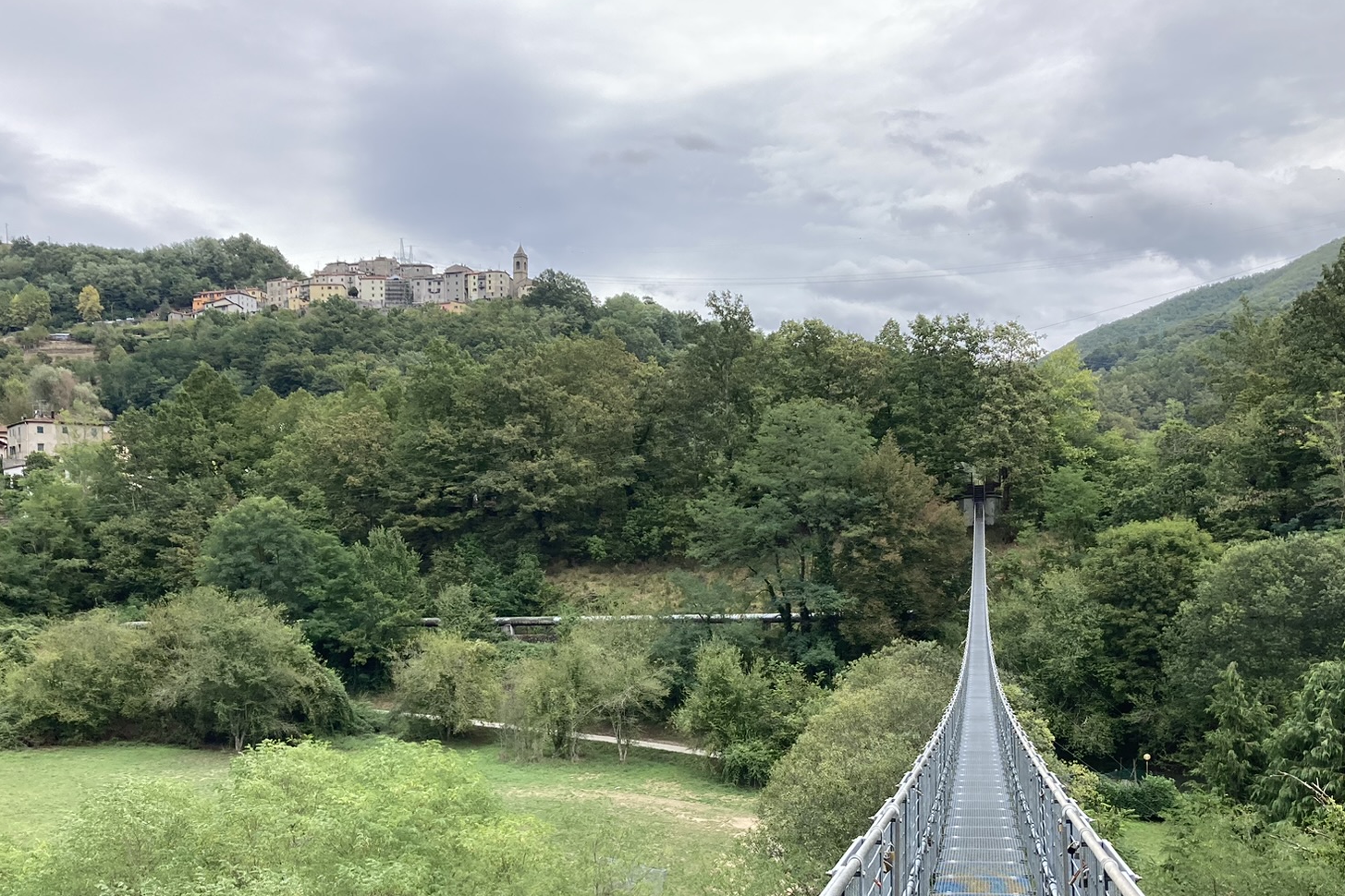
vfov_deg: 31.9
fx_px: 1532
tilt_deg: -3.6
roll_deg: +1.3
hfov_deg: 47.4
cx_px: 619
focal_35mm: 41
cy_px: 690
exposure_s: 1/972
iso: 20
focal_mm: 3.99
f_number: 1.8
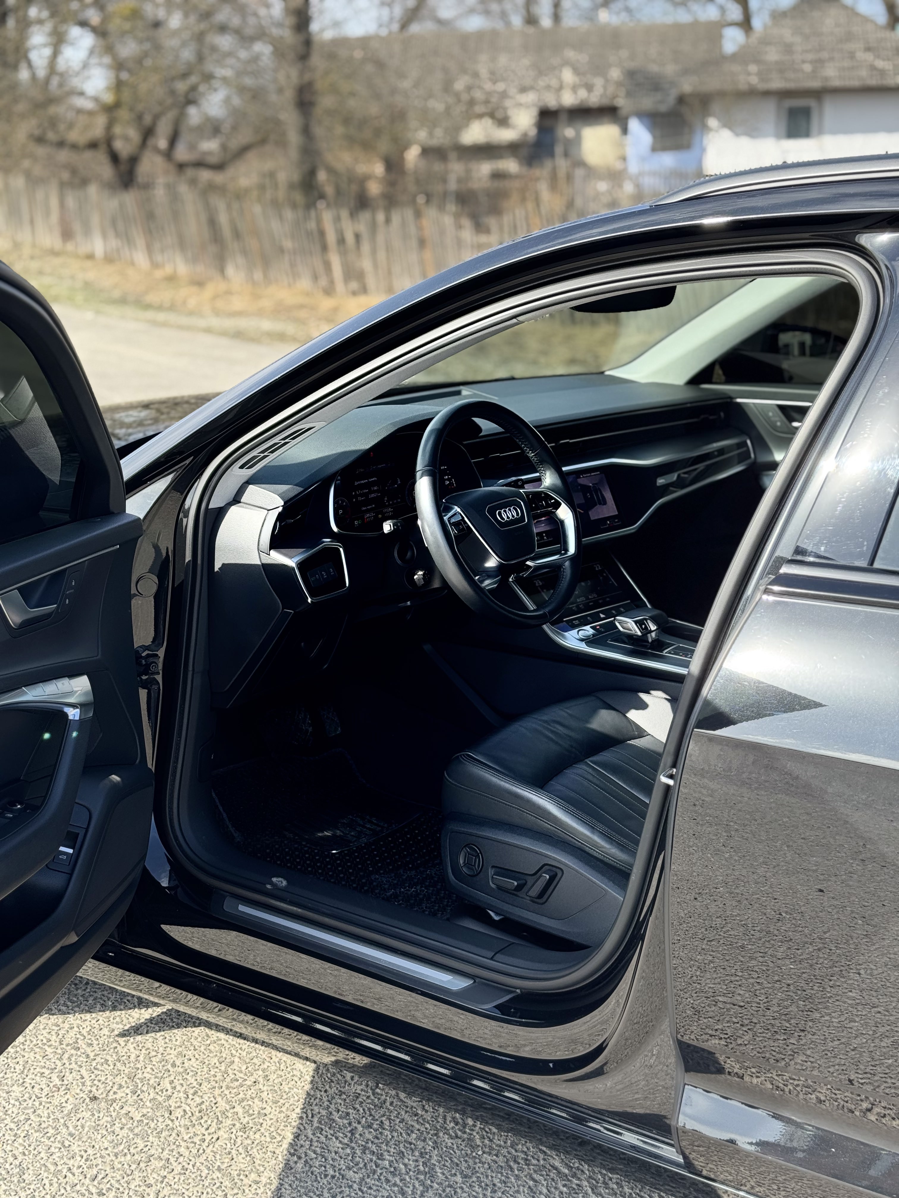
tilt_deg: -14.7
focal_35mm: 48
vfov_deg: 39.7
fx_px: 1662
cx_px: 450
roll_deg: +1.8
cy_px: 599
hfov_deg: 30.3
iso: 64
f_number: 1.78
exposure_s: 1/739
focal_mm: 6.76
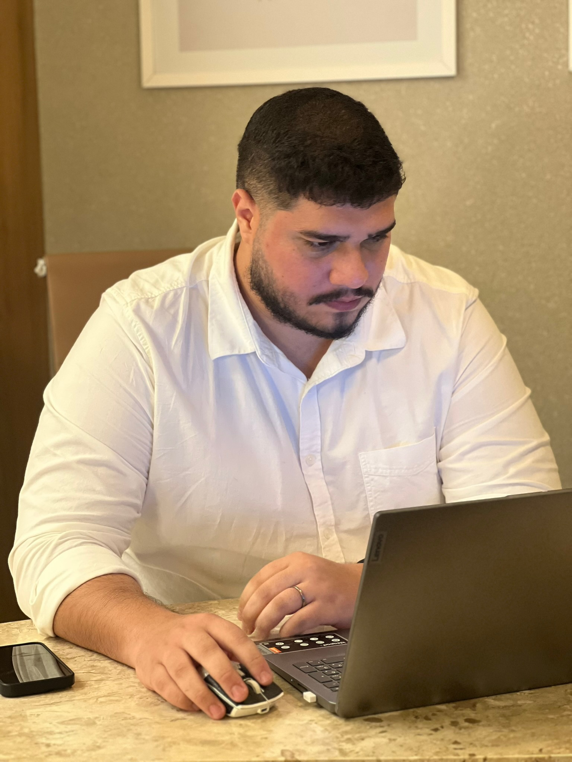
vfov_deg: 25.3
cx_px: 286
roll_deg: +0.8
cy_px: 381
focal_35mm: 77
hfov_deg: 19.1
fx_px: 1696
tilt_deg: -7.0
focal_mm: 9
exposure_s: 1/24
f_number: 2.8
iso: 400
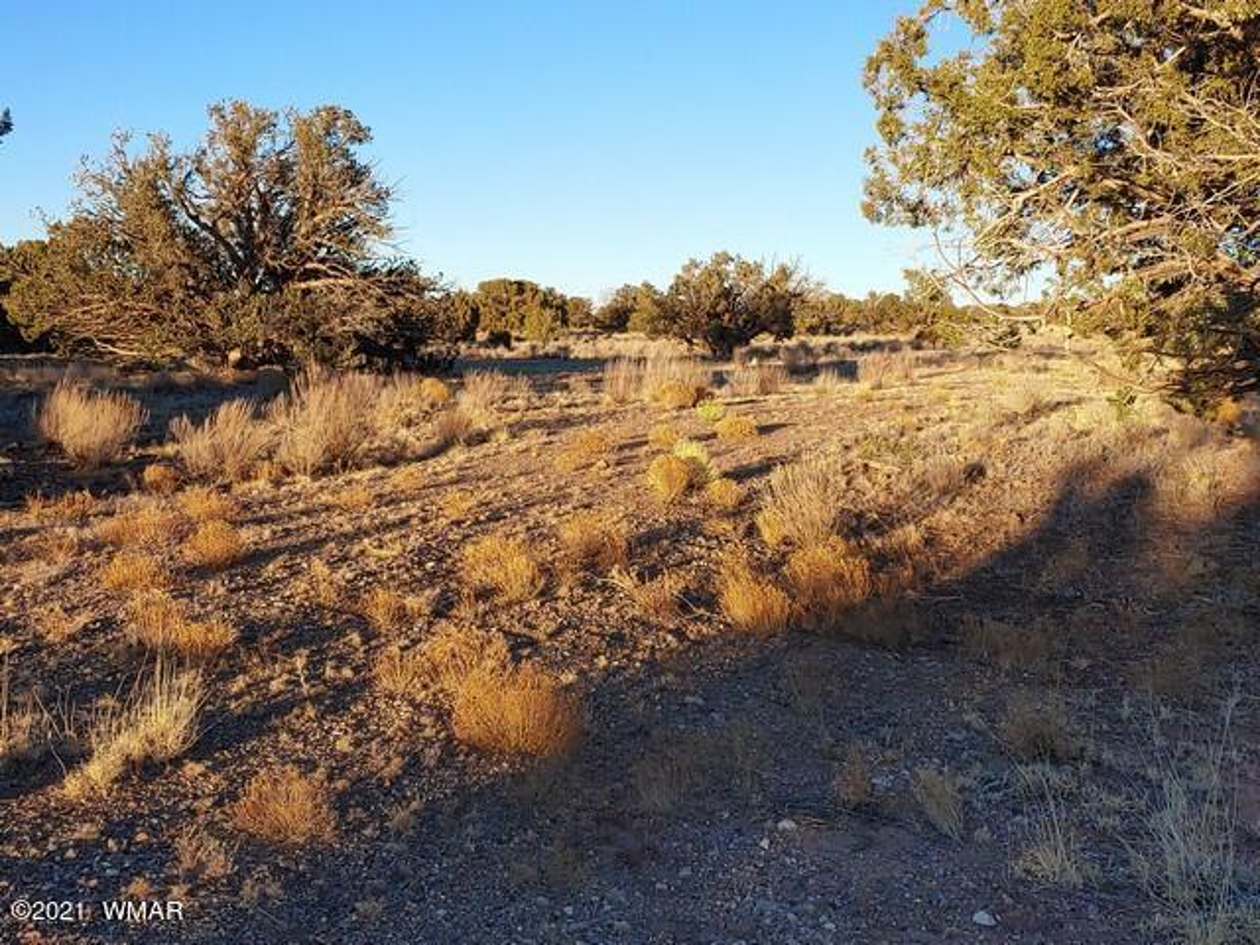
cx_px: 630
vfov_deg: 38.7
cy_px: 472
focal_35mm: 37
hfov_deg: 50.1
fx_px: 1347
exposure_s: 1/1220
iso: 50
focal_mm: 4.23
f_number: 1.5
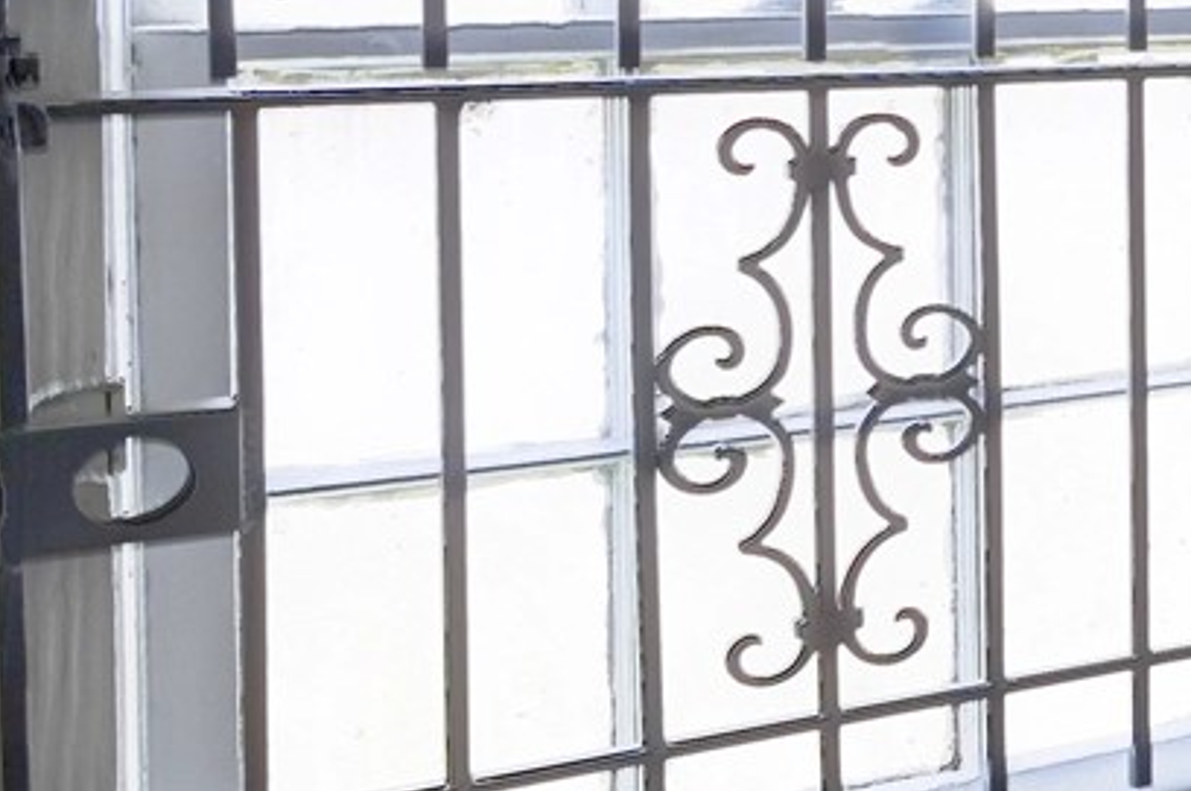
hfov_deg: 13.4
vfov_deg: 16.6
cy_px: -41
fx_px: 2643
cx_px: 3158
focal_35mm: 80
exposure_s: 1/6
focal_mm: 15
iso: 400
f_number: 8
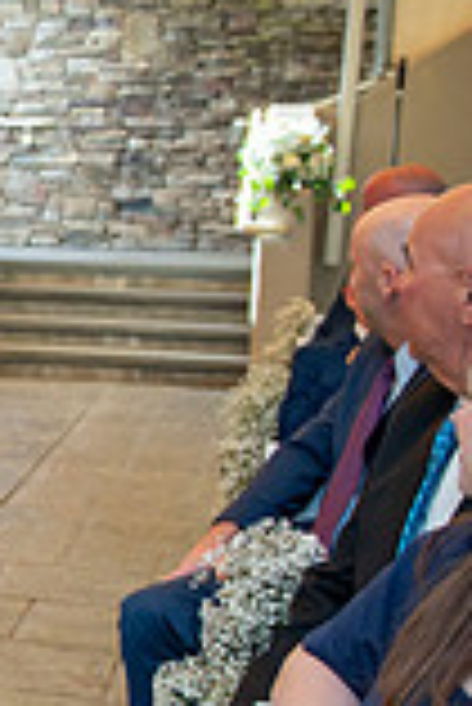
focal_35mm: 90
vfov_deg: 22.6
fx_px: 1766
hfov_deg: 12.4
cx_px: -620
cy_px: 405
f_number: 2.8
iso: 800
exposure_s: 1/1250
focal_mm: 24
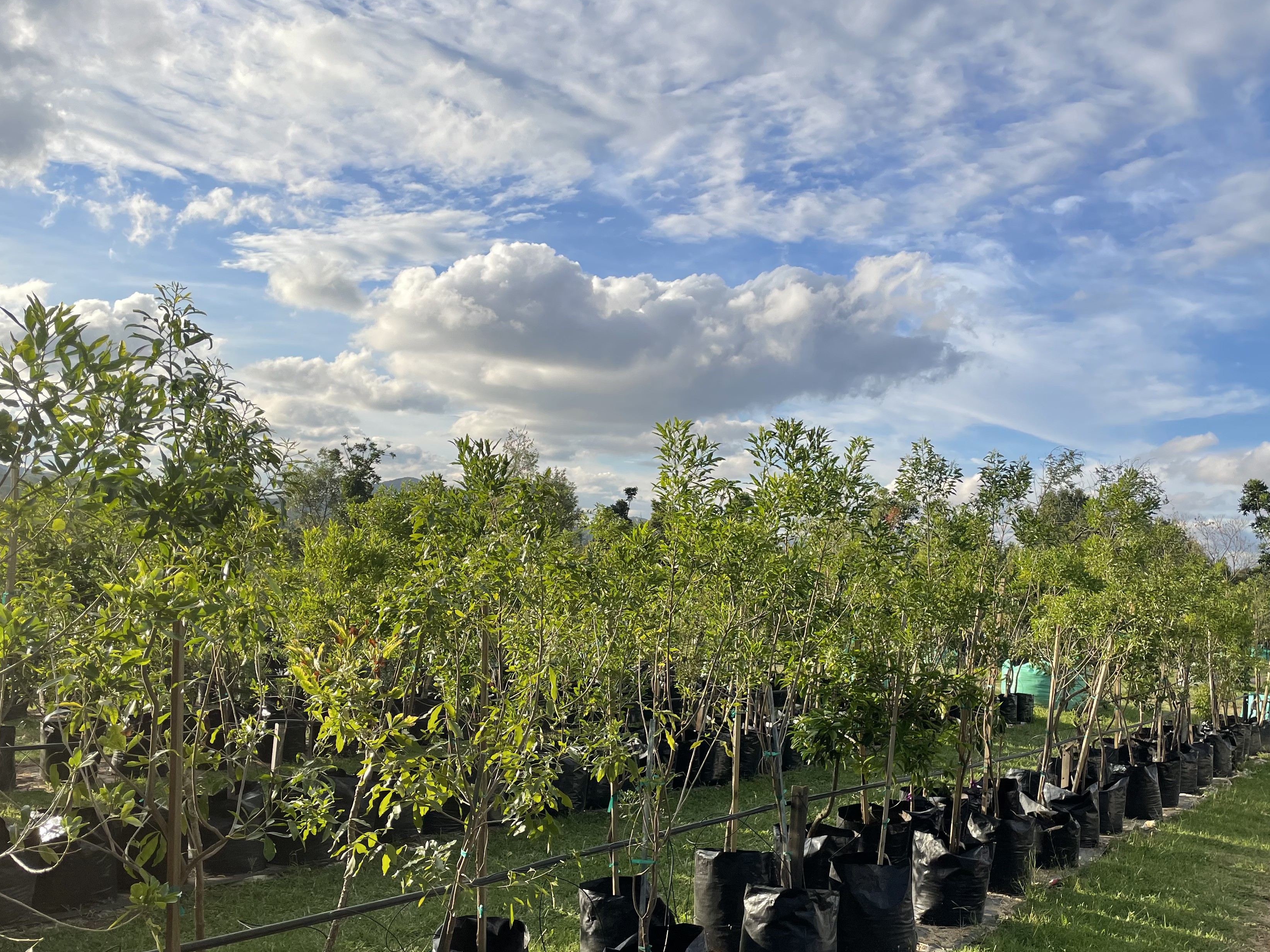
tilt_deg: -0.9
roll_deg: -4.4
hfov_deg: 56.7
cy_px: 584
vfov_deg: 43.9
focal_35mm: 32
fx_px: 1174
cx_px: 688
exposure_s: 1/2451
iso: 32
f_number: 1.6
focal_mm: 4.2
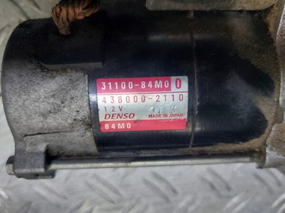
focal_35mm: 25
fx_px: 206
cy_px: 106
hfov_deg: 69.4
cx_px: 142
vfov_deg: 54.9
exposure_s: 1/50
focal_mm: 5.23
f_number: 1.8
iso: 64
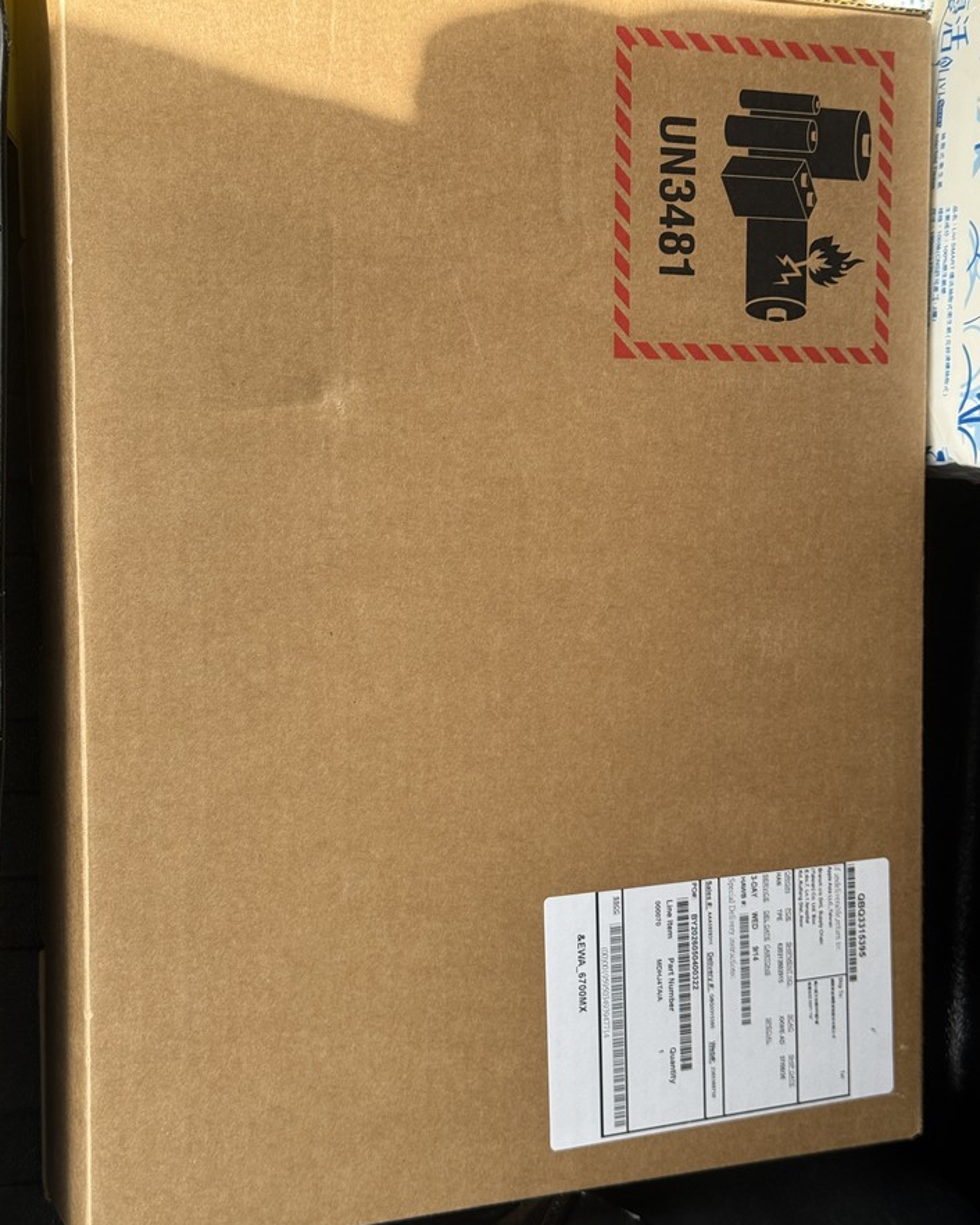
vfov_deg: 36.6
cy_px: 617
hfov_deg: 29.7
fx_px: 1848
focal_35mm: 51
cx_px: 487
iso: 100
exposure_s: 1/1222
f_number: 1.78
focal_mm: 6.76
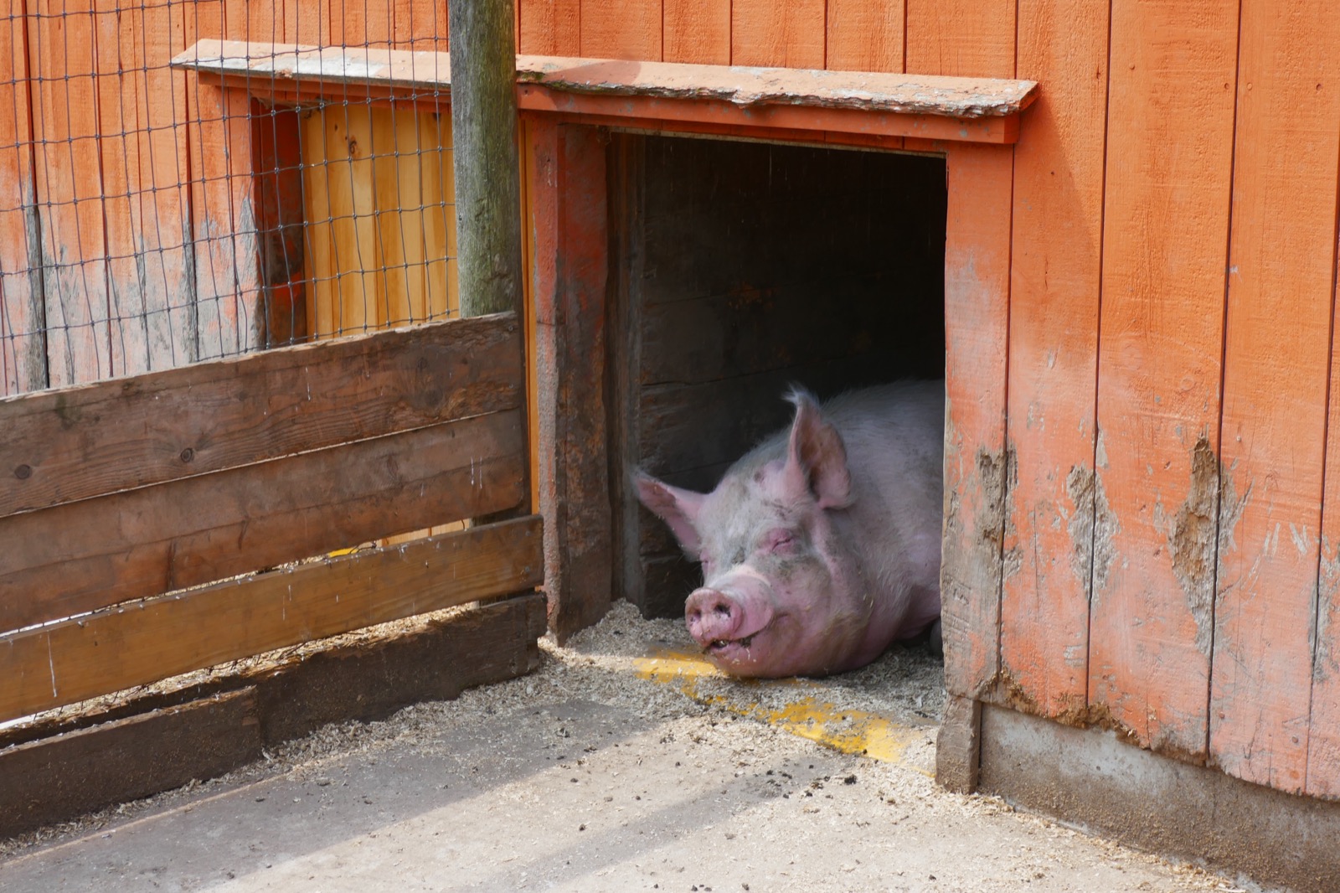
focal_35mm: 63
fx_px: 2344
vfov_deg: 21.6
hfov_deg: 31.9
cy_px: 446
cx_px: 670
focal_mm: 23.1
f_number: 4.4
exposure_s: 1/400
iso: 125
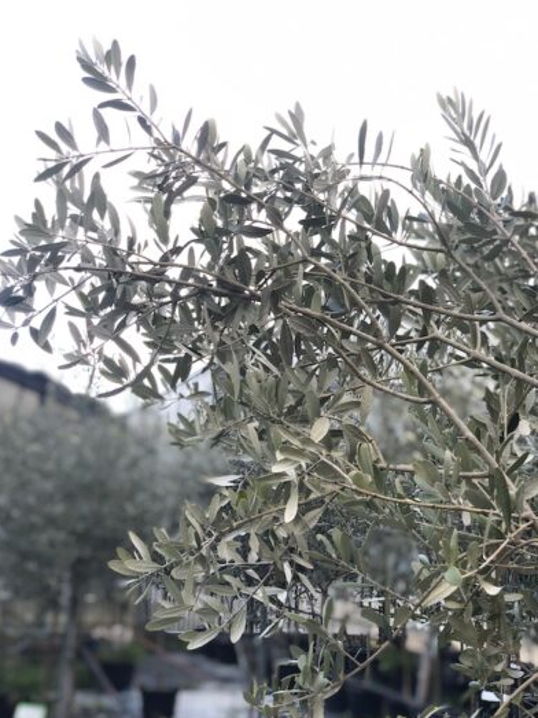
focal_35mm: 53
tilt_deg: +9.2
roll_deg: -1.3
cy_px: 364
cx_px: 265
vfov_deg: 36.2
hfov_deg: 27.5
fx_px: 1099
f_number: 2.4
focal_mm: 6
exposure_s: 1/120
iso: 20
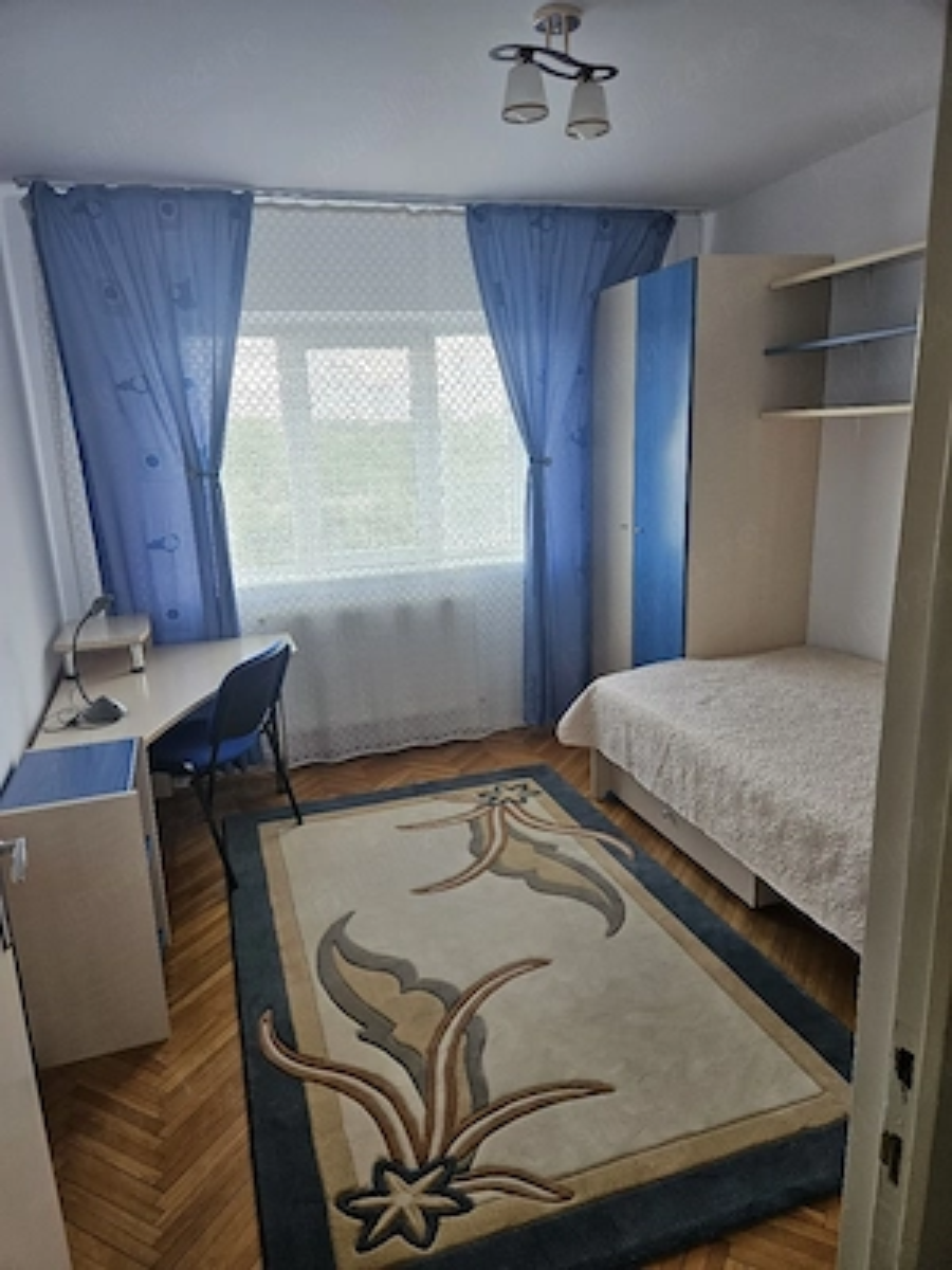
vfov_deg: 73.9
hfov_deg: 58.9
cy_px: 635
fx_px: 843
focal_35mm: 23
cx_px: 476
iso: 160
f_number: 1.8
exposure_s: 1/182
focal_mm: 5.4
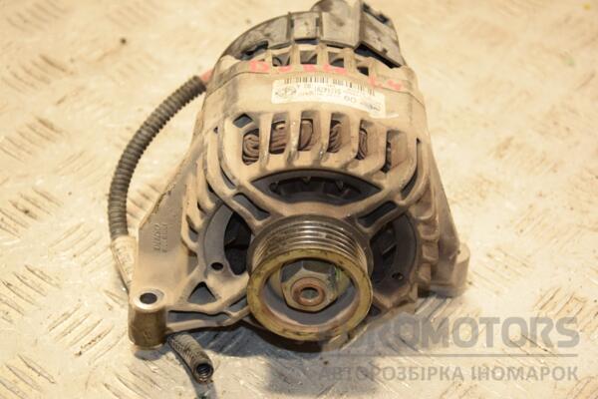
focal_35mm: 87
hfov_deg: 23.4
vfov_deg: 15.7
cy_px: 200
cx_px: 299
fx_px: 1445
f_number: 5
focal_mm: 58
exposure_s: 1/125
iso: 800
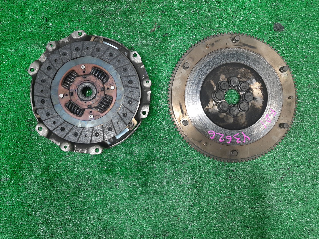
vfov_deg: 53.1
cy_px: 120
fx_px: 240
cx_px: 160
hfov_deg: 67.3
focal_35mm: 26
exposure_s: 1/50
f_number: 1.7
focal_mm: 3.93
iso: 145
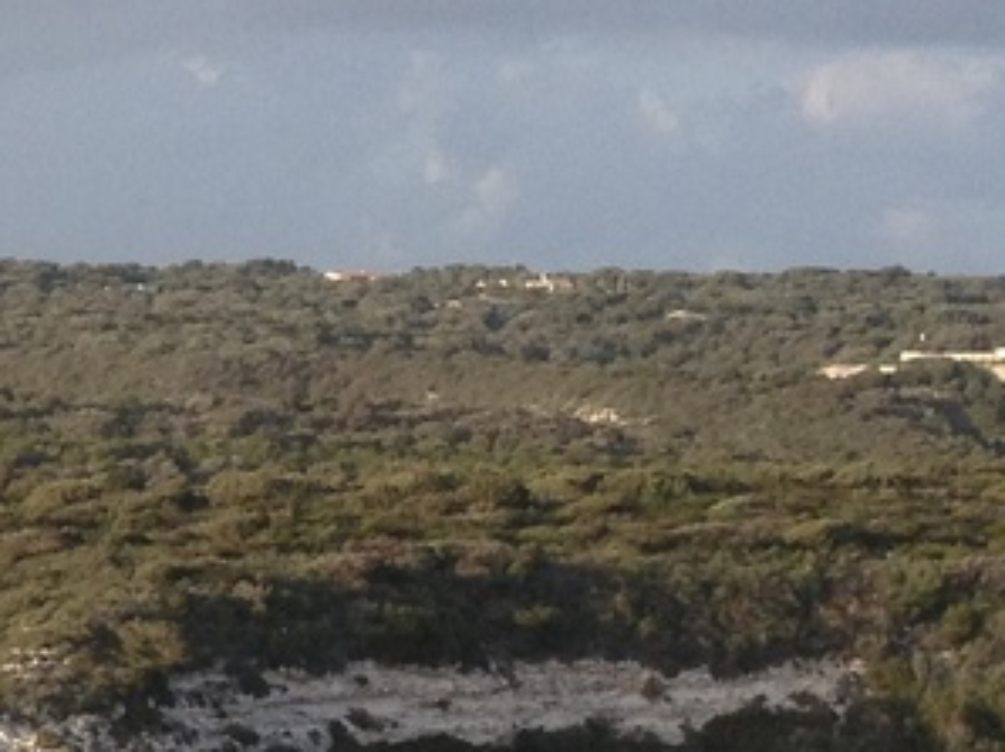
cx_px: -1110
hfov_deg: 9.7
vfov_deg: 7.9
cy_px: 577
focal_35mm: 188
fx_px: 5454
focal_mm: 4.28
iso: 64
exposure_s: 1/569
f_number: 2.4
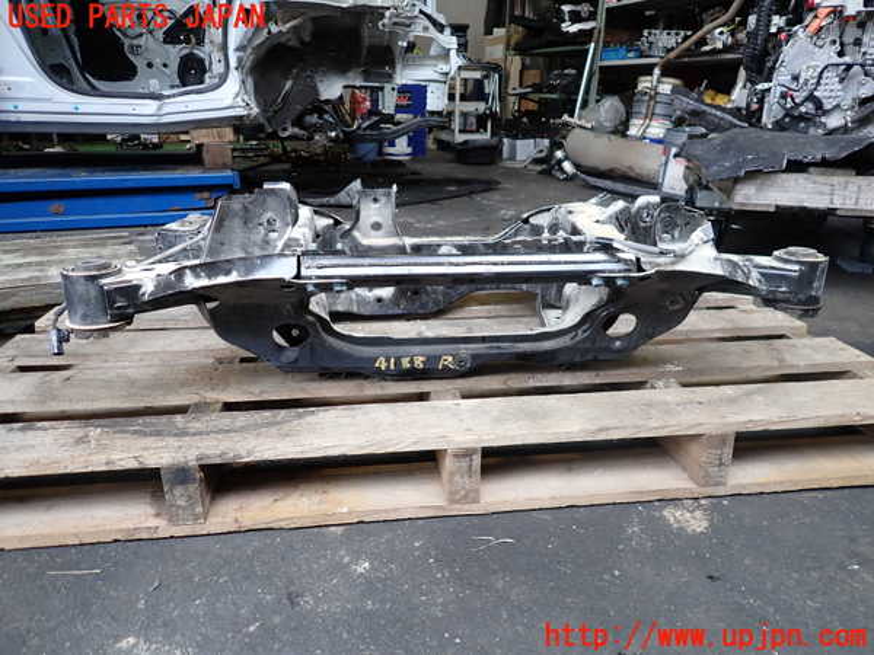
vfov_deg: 54.9
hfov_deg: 69.4
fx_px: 631
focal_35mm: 25
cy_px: 328
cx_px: 437
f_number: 2
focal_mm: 4.5
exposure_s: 1/80
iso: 100
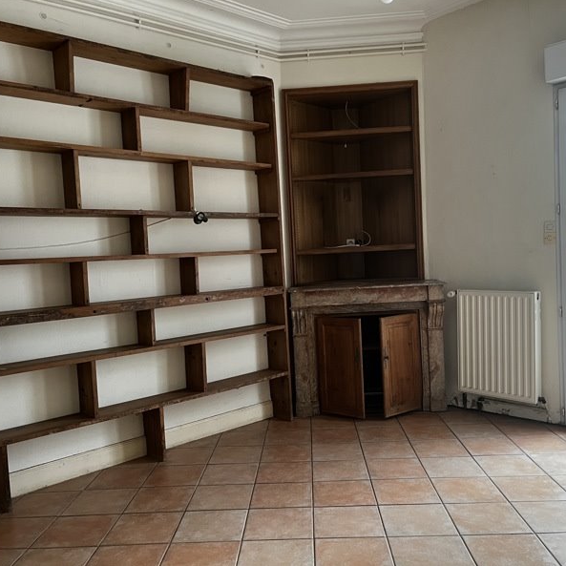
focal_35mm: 31
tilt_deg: -3.5
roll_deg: +2.7
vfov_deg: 52.5
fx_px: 573
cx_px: 277
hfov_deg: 52.5
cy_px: 283
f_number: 1.6
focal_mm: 5.1
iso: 250
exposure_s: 1/60
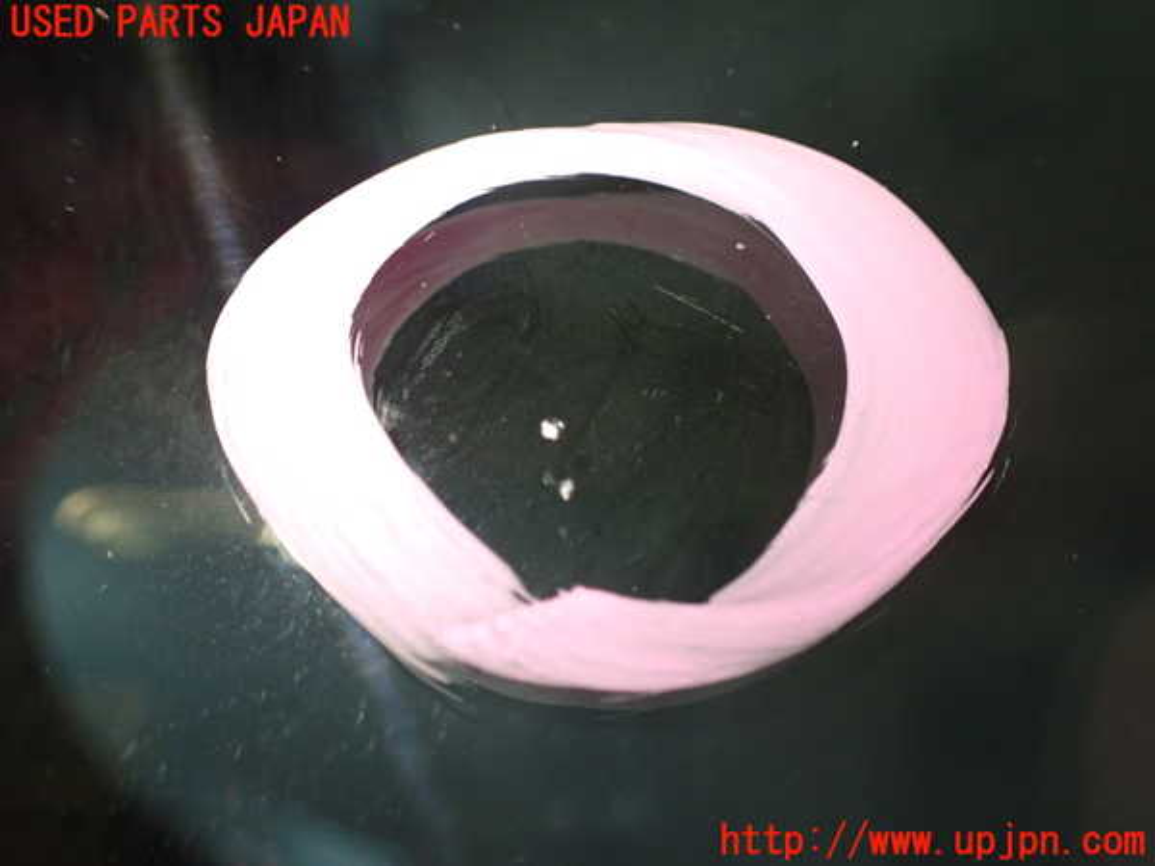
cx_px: 578
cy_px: 433
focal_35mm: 30
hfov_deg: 60.0
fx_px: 1001
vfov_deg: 46.8
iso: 400
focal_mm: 5.4
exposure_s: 1/125
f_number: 2.3
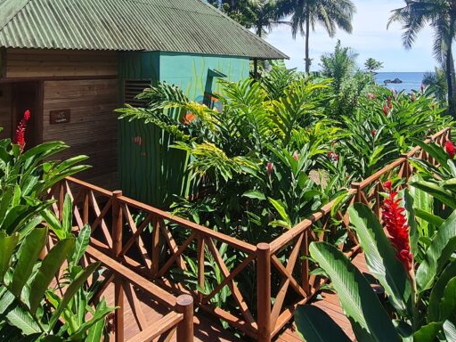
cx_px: 223
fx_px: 343
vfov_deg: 49.3
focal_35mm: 26
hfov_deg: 67.3
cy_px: 59
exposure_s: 1/770
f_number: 2.2
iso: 50
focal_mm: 1.74
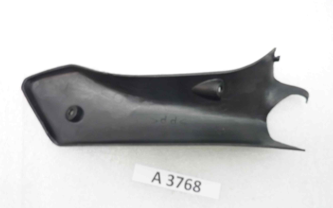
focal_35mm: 27
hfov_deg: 68.4
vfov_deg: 45.9
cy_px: 116
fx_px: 245
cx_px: 168
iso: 125
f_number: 3.3
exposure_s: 1/8
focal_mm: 4.1
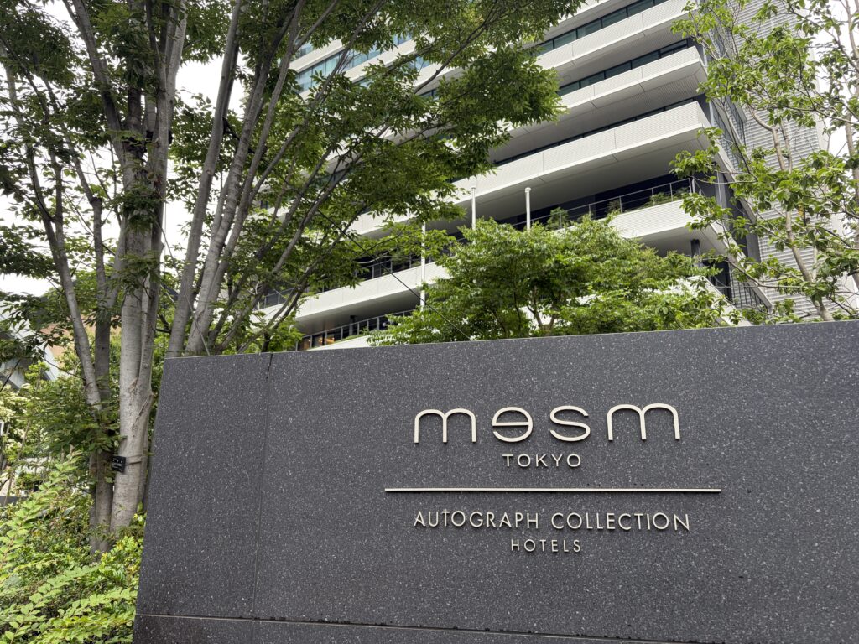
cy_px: 322
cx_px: 430
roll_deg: +1.1
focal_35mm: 26
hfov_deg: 67.3
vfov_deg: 53.1
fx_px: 645
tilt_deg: +13.5
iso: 50
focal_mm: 5.96
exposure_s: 1/173
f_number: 1.6
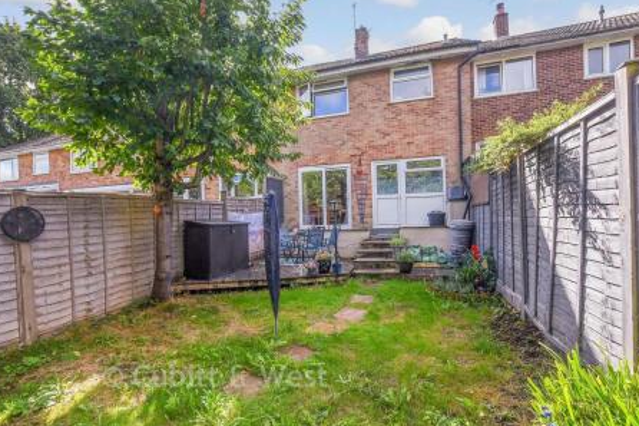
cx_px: 324
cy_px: 220
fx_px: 284
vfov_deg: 73.7
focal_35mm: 16
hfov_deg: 96.8
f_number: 8
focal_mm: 10
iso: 400
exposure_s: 1/200
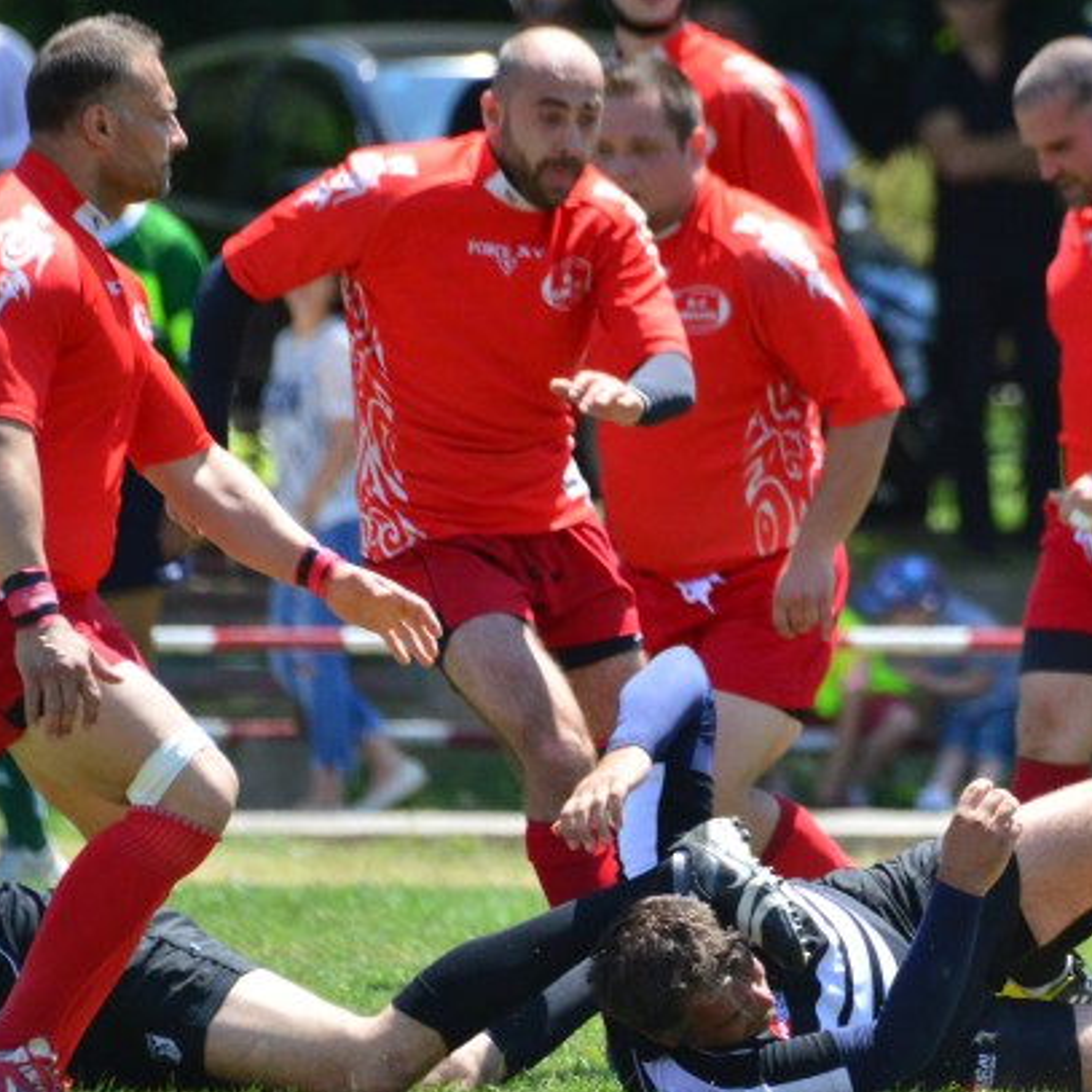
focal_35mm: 750
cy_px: 495
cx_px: 851
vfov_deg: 2.3
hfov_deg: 2.3
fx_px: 26768
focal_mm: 300
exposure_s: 1/1600
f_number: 5.6
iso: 800
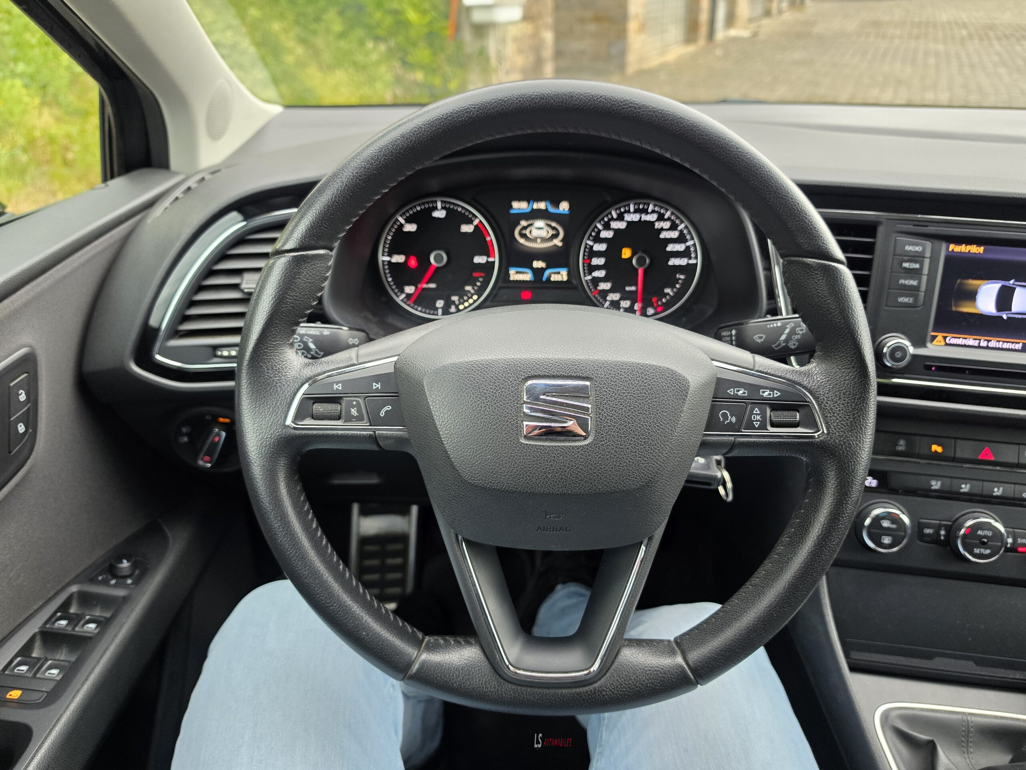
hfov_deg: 73.9
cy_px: 385
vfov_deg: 58.9
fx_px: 682
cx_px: 513
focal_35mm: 23
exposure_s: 1/180
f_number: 1.4
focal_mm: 6.5
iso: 125
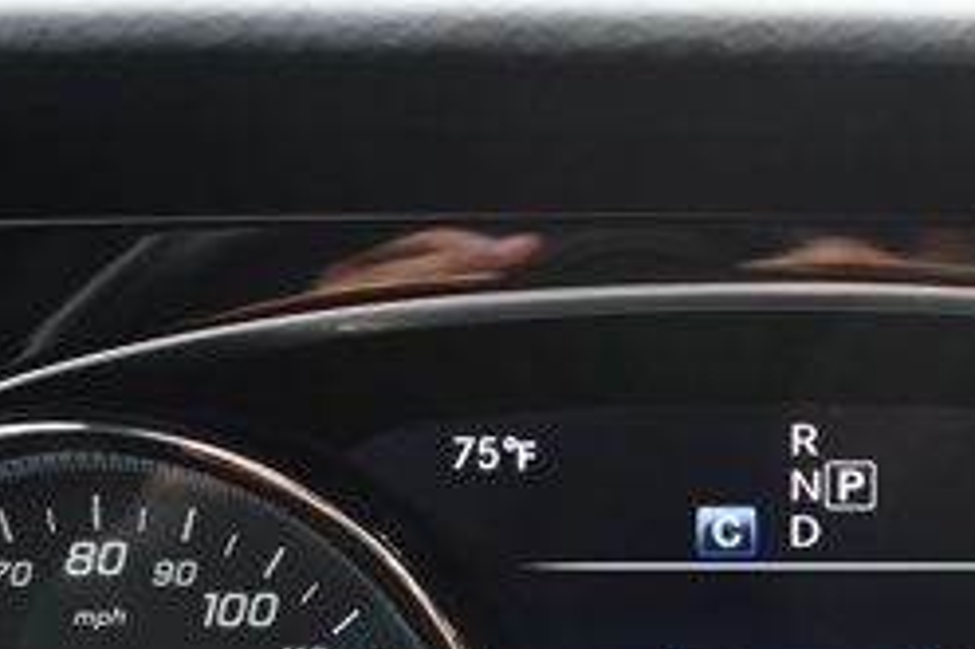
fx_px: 2517
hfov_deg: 21.7
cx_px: 751
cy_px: 730
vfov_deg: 14.3
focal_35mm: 93
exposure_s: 1/125
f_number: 3.8
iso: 1100
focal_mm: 24
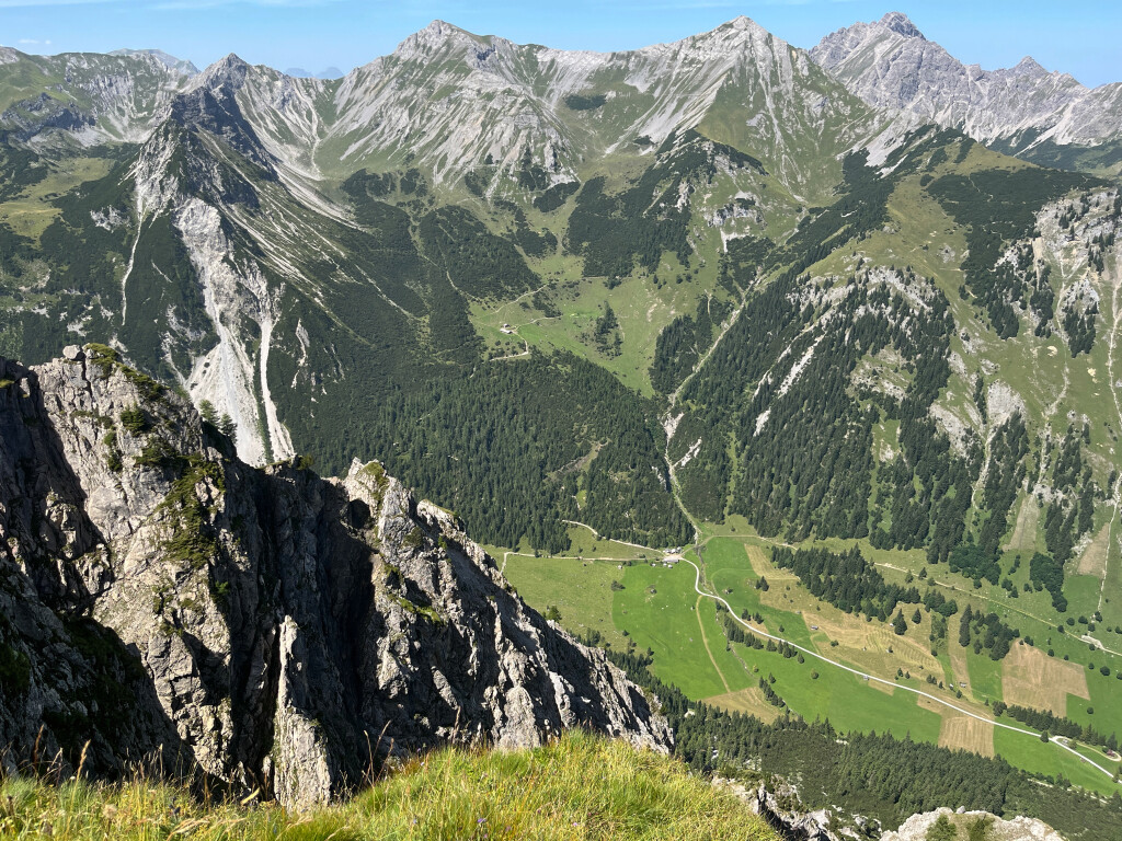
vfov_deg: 53.1
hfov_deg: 67.3
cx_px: 561
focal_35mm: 26
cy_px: 420
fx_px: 843
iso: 50
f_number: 1.6
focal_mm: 5.1
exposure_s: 1/2062
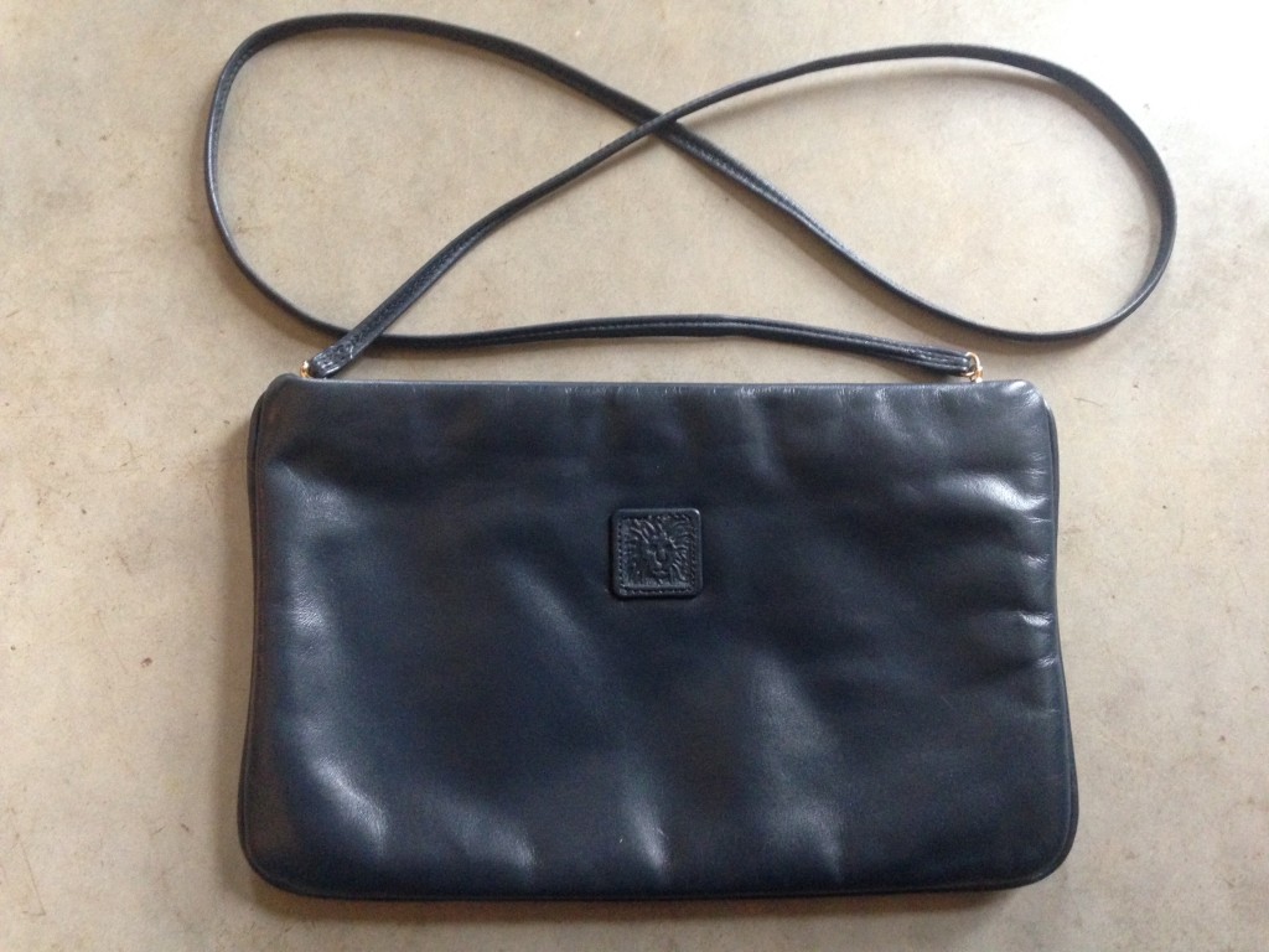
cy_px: 476
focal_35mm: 33
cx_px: 634
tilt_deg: -80.4
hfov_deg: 55.4
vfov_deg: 42.9
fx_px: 1210
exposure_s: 1/15
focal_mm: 4.12
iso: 400
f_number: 2.4
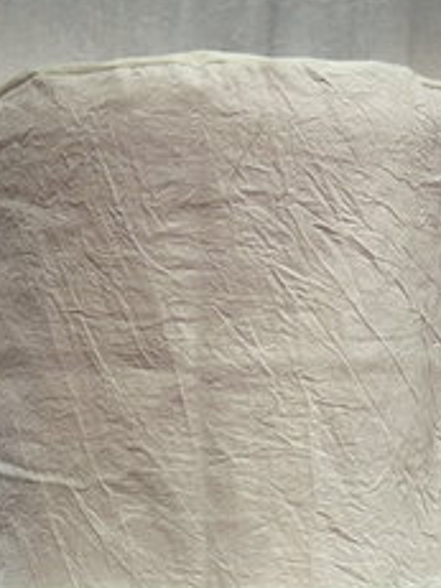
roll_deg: -1.1
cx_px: 107
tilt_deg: -8.8
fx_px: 1887
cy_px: 661
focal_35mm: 111
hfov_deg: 13.3
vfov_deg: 17.1
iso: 160
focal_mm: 6.86
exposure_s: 1/50
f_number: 1.78
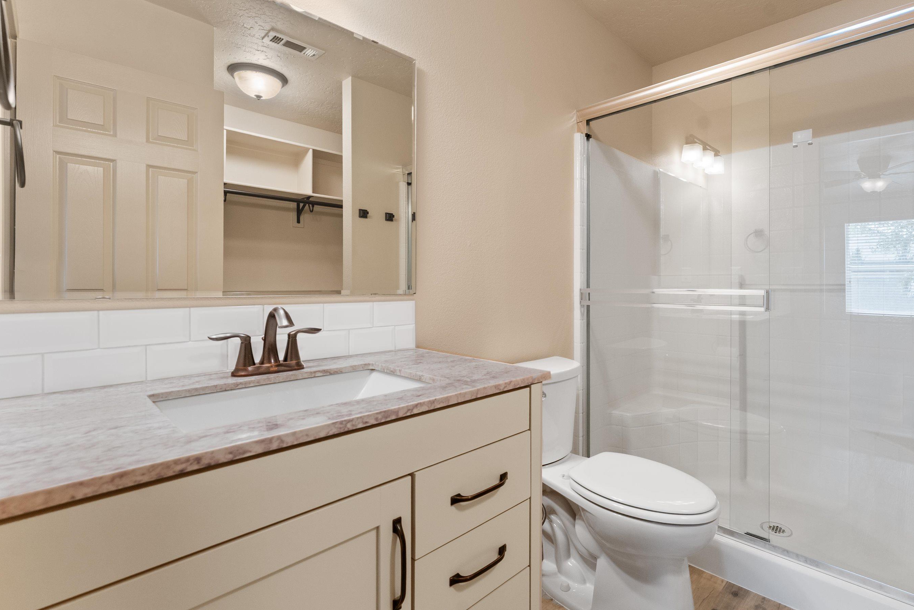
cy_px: 292
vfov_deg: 73.7
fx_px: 406
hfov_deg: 96.3
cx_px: 510
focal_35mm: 16
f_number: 7.1
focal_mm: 14
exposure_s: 1/13
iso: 400
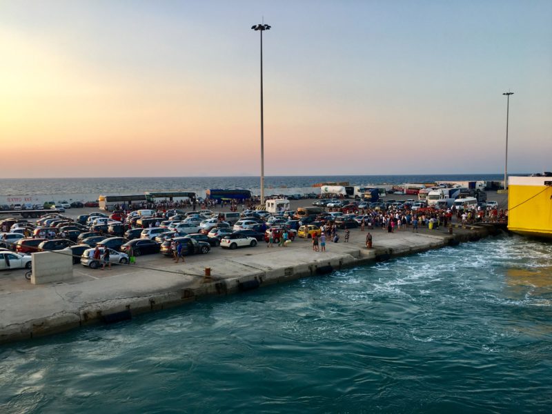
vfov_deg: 48.2
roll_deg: +0.5
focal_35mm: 29
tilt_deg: -3.8
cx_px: 276
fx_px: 462
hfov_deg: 61.7
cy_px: 207
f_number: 2.2
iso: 25
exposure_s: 1/119
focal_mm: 4.15
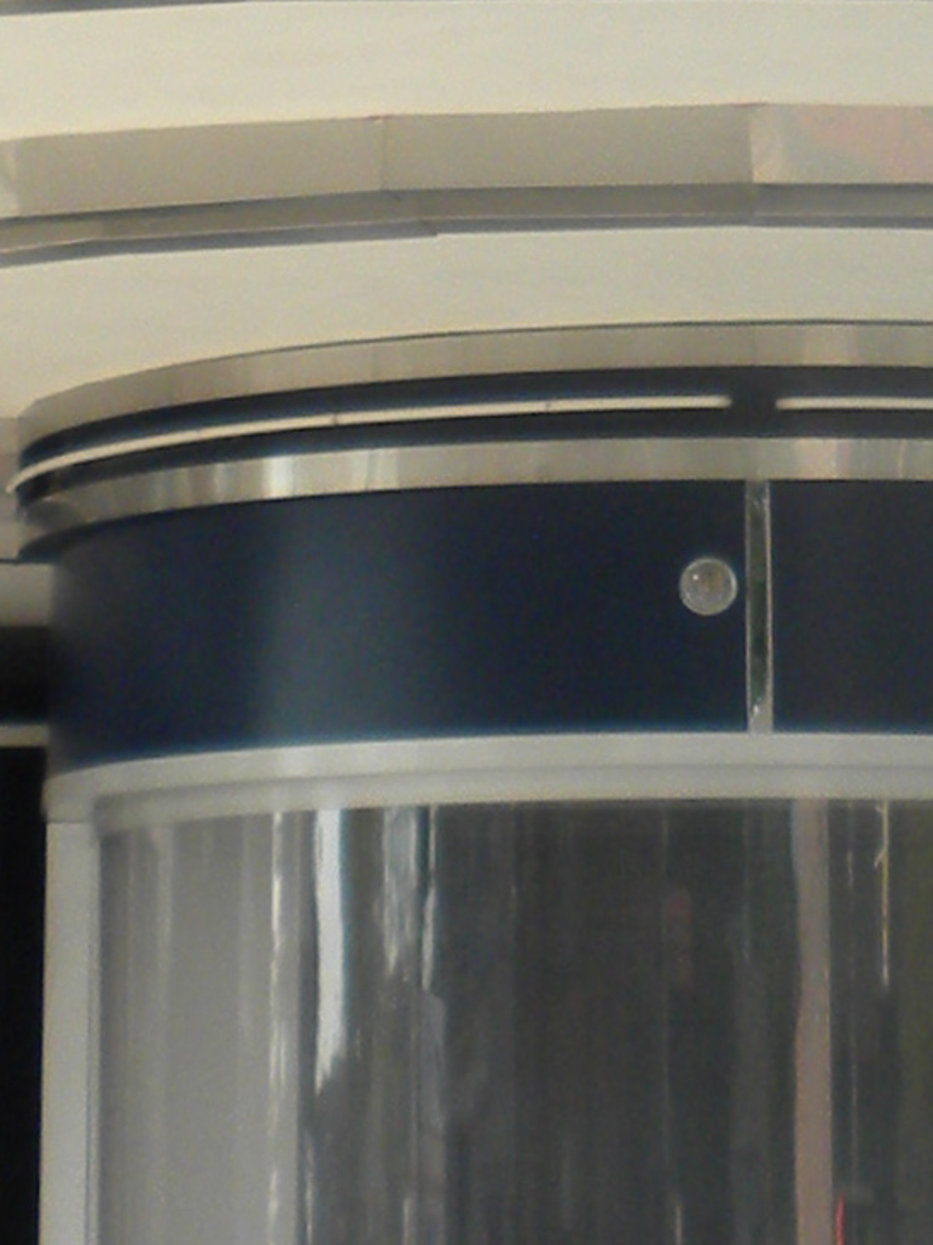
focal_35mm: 179
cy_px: -586
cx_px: 744
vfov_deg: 10.7
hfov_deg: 8.3
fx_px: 6437
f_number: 3.5
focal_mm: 6.6
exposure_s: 1/320
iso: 64
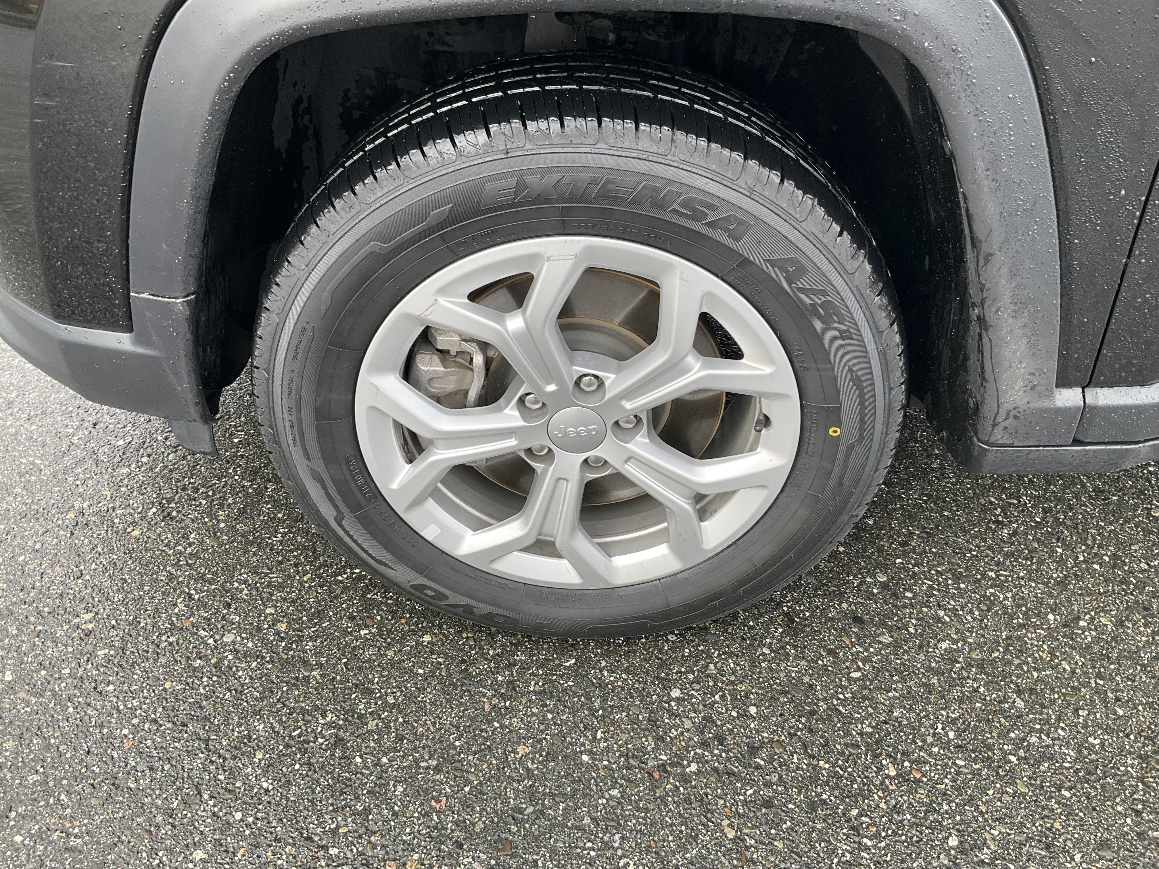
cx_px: 580
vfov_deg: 48.2
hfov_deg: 61.7
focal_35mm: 29
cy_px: 434
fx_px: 971
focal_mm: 3
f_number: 1.8
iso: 16
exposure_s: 1/128
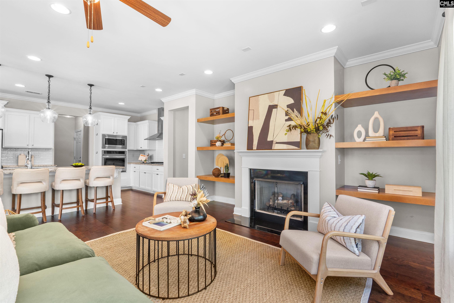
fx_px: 208
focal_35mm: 16
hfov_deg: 95.0
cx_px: 227
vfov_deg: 72.1
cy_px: 152
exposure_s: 1/1.67
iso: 400
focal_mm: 11
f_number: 11
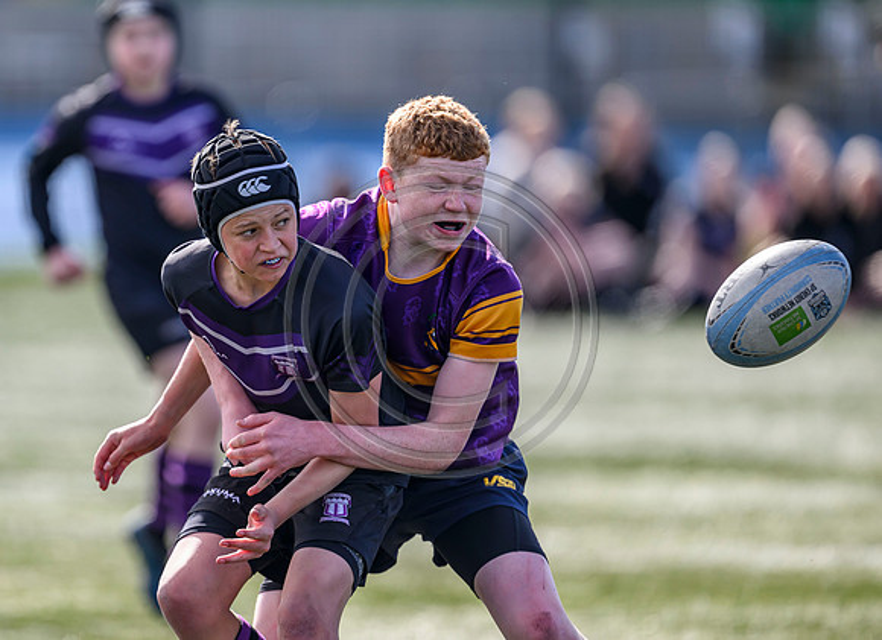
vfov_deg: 2.8
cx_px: 290
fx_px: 13158
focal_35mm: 522
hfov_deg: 3.8
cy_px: 322
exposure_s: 1/1250
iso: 200
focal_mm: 400
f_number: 3.2
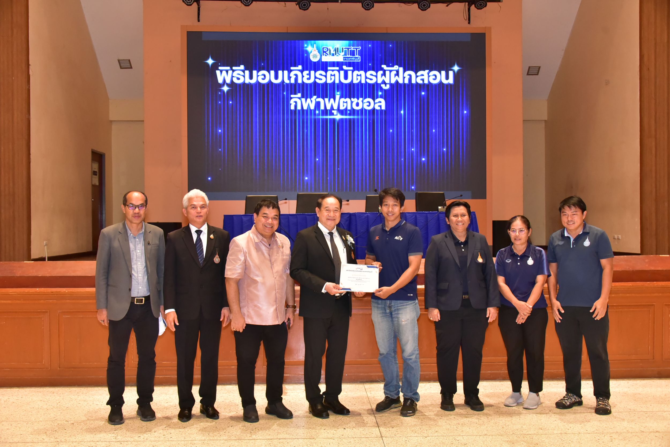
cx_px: 335
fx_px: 670
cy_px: 224
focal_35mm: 36
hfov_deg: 53.1
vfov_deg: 36.9
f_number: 5.6
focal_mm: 36
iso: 4000
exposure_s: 1/125
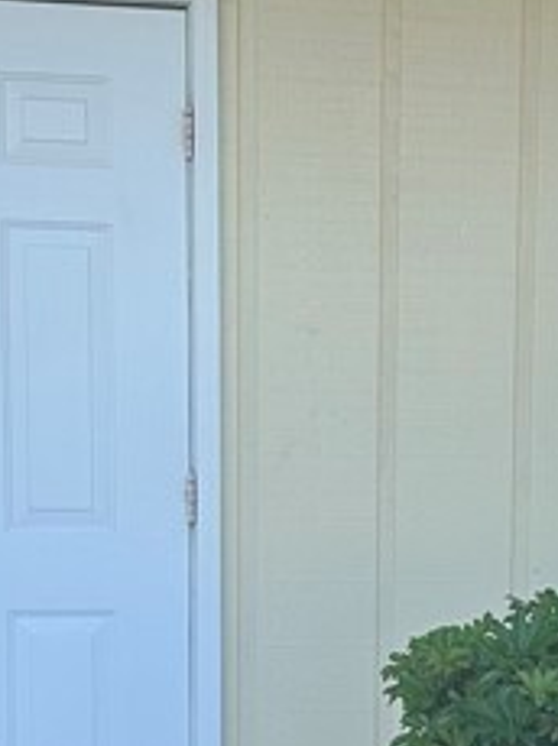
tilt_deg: -6.7
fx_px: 2304
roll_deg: -0.7
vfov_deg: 18.1
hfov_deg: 13.7
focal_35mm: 107
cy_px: 688
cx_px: 477
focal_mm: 6.86
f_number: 1.78
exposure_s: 1/903
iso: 80
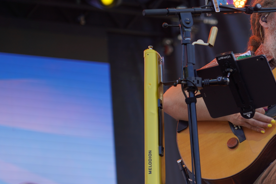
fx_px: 1556
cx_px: 261
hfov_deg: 10.1
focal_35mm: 203
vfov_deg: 6.8
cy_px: 111
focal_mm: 105
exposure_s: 1/250
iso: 100
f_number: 4
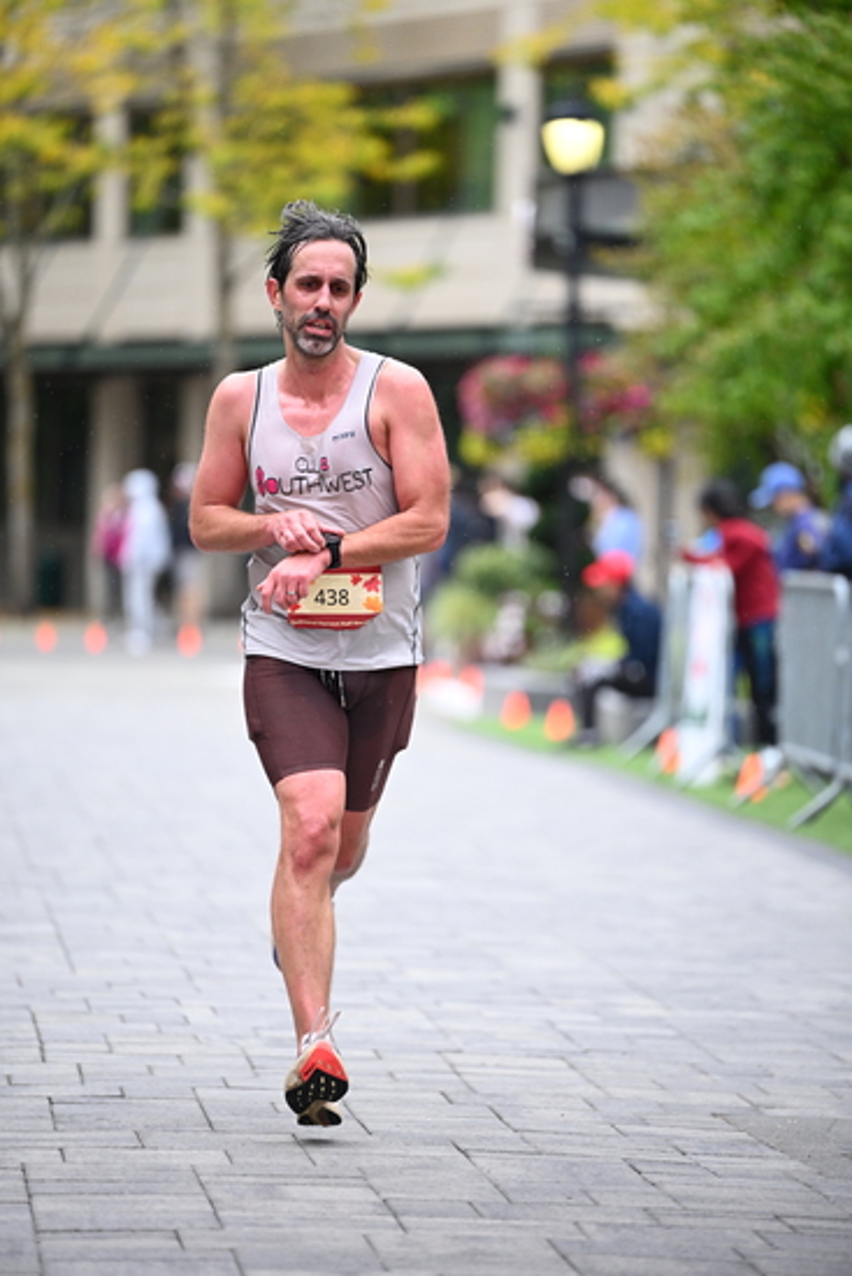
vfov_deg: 10.8
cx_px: 426
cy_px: 638
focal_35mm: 190
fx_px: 6740
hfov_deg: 7.2
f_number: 2.8
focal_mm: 190
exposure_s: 1/1600
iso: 1250
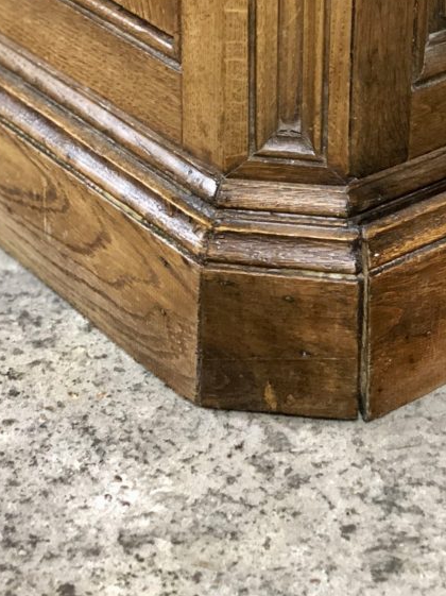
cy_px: 70
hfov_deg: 15.5
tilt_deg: -26.1
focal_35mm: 95
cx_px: 260
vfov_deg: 20.3
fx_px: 1634
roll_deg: +0.8
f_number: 2.4
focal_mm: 6
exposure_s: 1/11
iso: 160
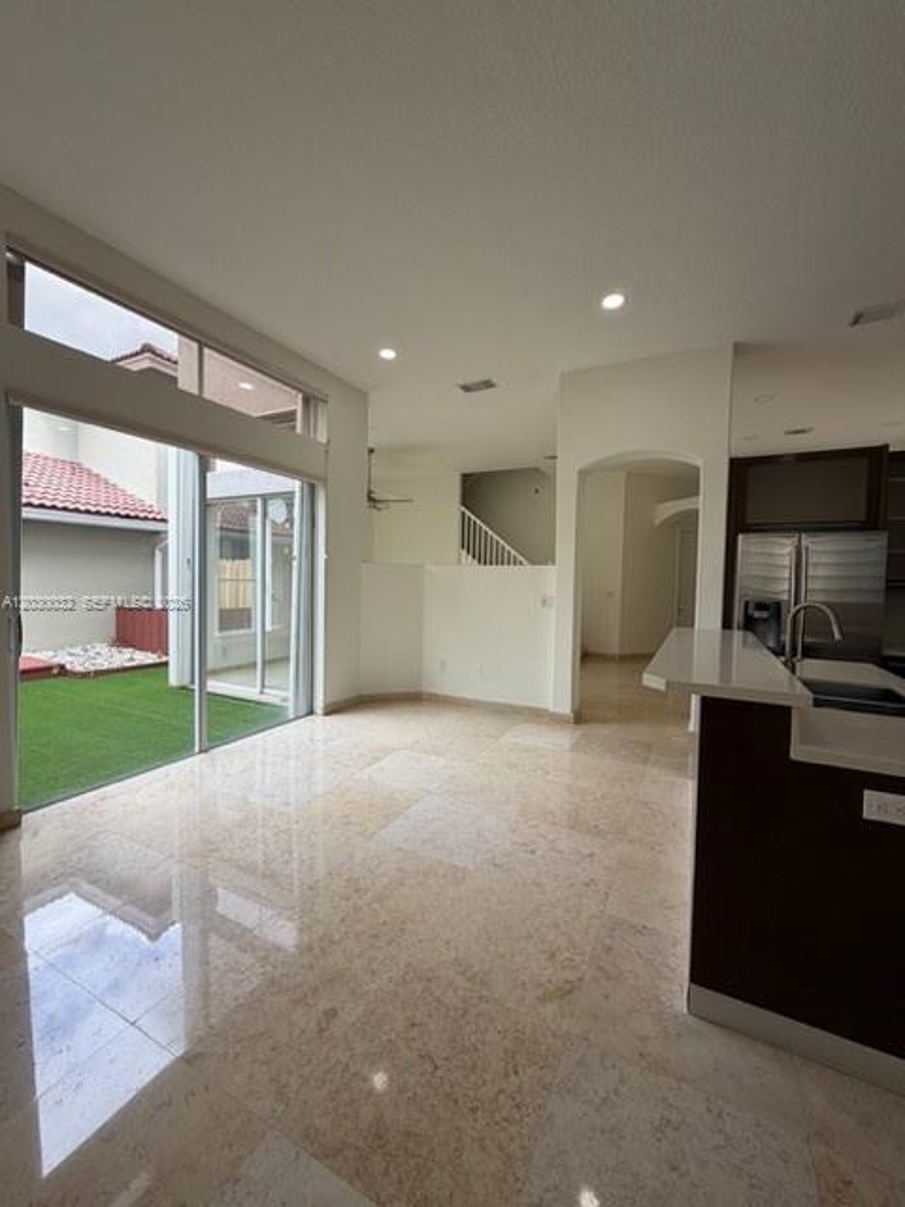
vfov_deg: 102.1
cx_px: 452
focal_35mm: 14
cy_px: 604
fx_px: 488
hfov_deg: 85.7
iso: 40
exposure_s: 1/167
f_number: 2.2
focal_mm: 2.22
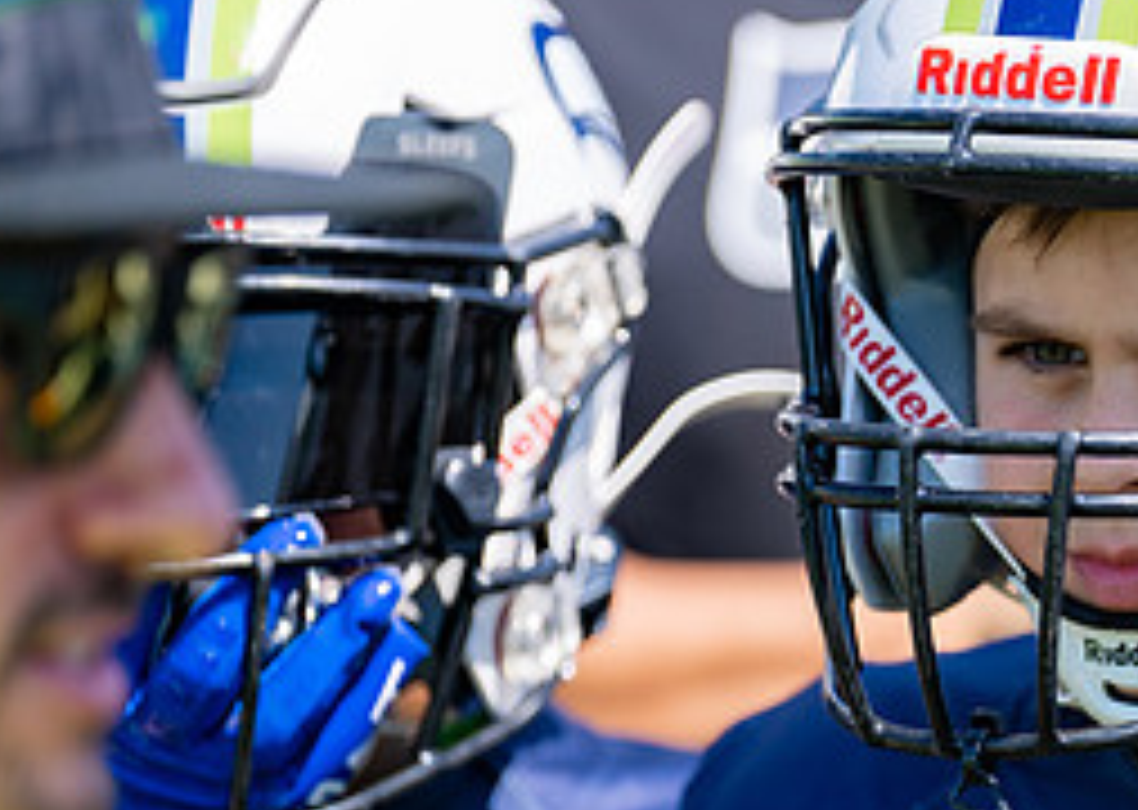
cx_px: 1165
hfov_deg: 5.4
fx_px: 12136
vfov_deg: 3.8
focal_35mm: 376
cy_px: 648
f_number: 2.8
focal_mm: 156
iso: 100
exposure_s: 1/1250
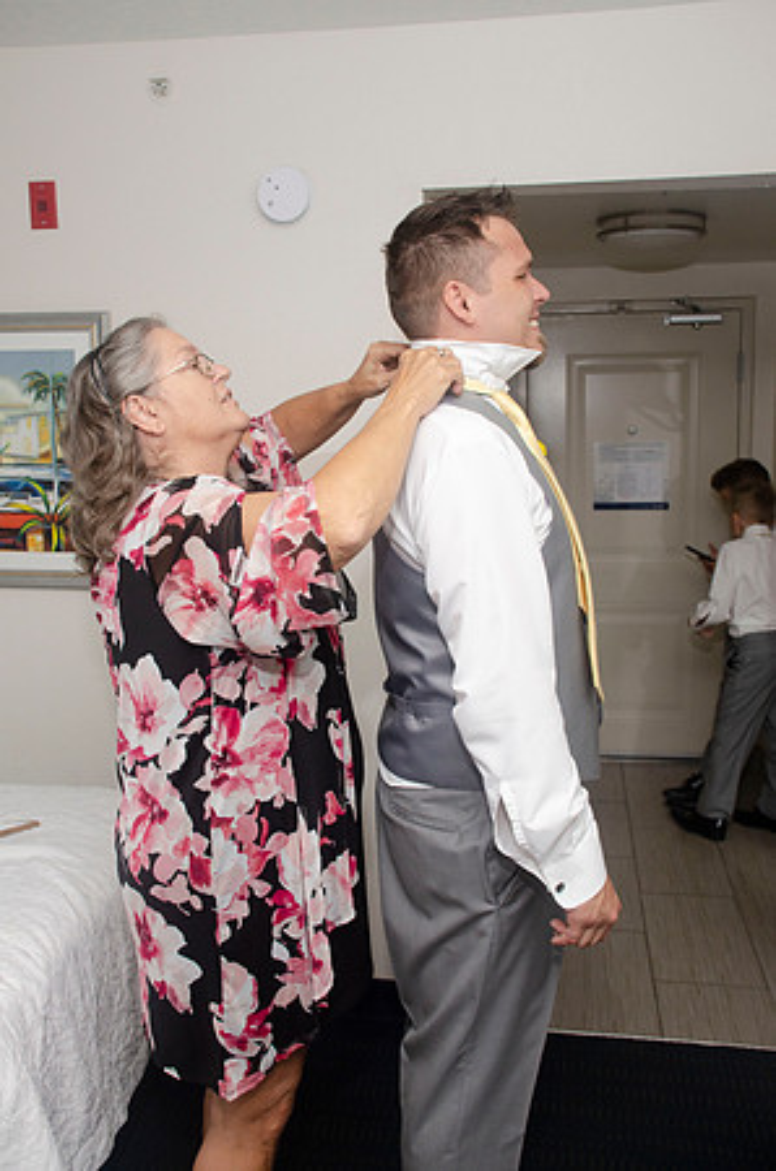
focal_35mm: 33
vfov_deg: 57.3
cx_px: 388
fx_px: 1072
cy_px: 586
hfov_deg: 39.8
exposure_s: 1/250
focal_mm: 22
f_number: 5.6
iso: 400
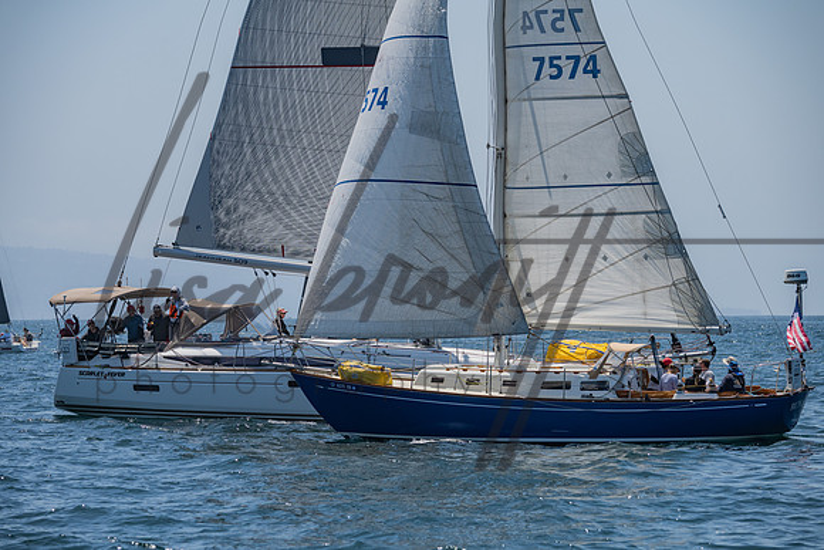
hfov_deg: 10.5
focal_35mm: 196
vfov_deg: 7.0
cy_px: 275
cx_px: 412
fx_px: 4488
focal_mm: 195
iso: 250
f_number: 6.3
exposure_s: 1/2000
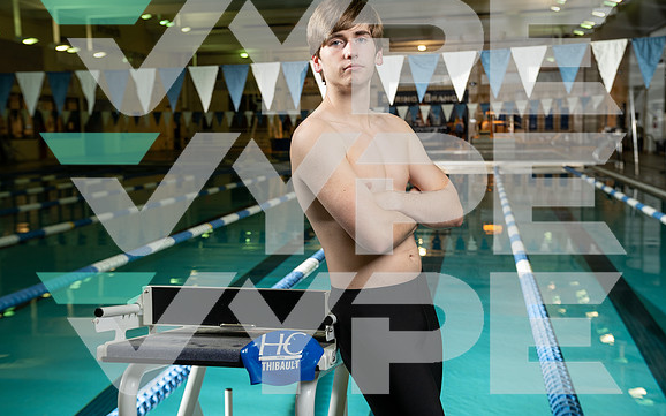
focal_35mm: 43
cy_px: 194
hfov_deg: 46.2
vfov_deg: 29.8
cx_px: 333
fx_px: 780
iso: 640
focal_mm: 42
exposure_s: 1/250
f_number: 4.5
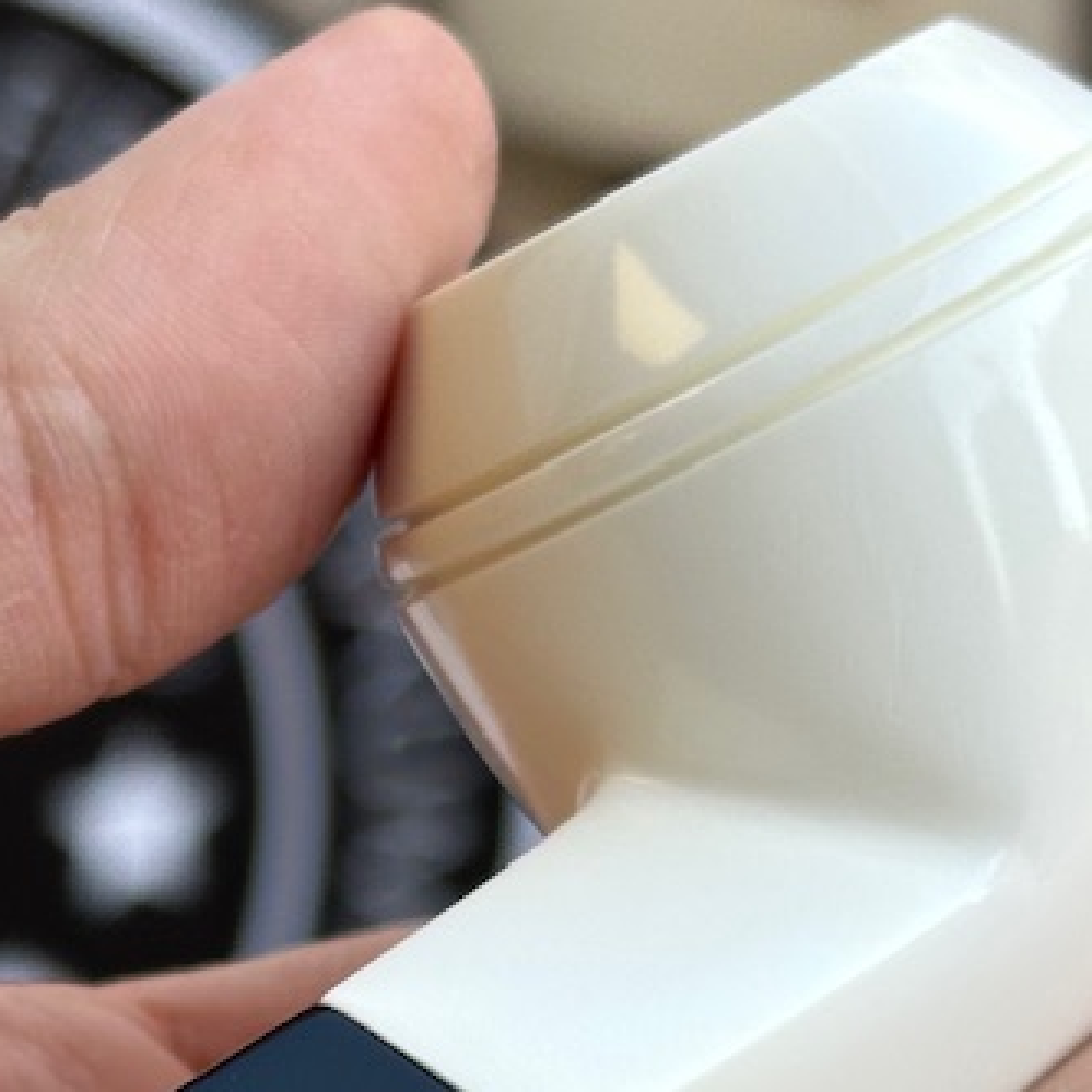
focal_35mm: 163
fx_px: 5818
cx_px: 285
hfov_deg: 10.7
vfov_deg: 10.6
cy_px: 1253
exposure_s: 1/334
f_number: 1.78
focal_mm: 6.86
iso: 64
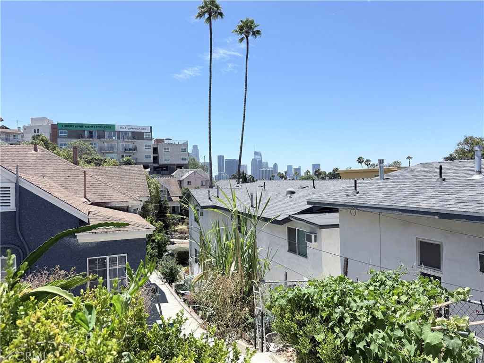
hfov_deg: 71.6
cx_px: 242
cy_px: 182
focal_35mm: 24
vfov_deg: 56.8
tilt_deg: +0.1
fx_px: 336
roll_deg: +1.4
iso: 80
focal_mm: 6.76
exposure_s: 1/3145
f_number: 1.78
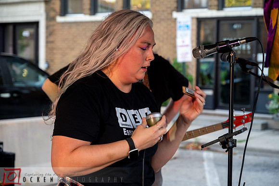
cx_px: 140
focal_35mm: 70
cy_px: 93
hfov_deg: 28.9
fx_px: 542
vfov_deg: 19.4
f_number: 4.5
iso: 800
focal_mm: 70
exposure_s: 1/160
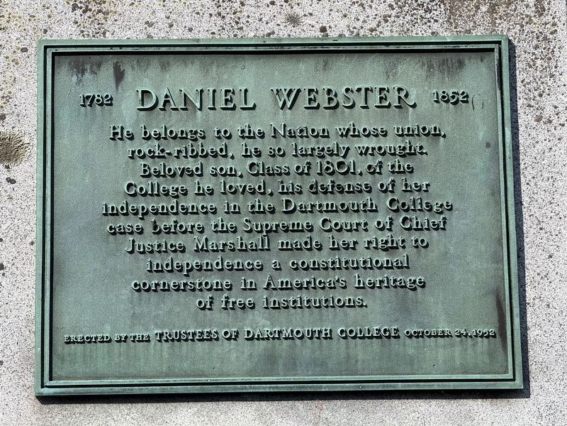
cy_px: 213
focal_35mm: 120
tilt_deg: -18.8
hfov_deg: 16.4
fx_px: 1966
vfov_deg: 12.3
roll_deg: -0.4
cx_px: 284
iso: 50
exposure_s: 1/1422
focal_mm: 15.66
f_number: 2.8
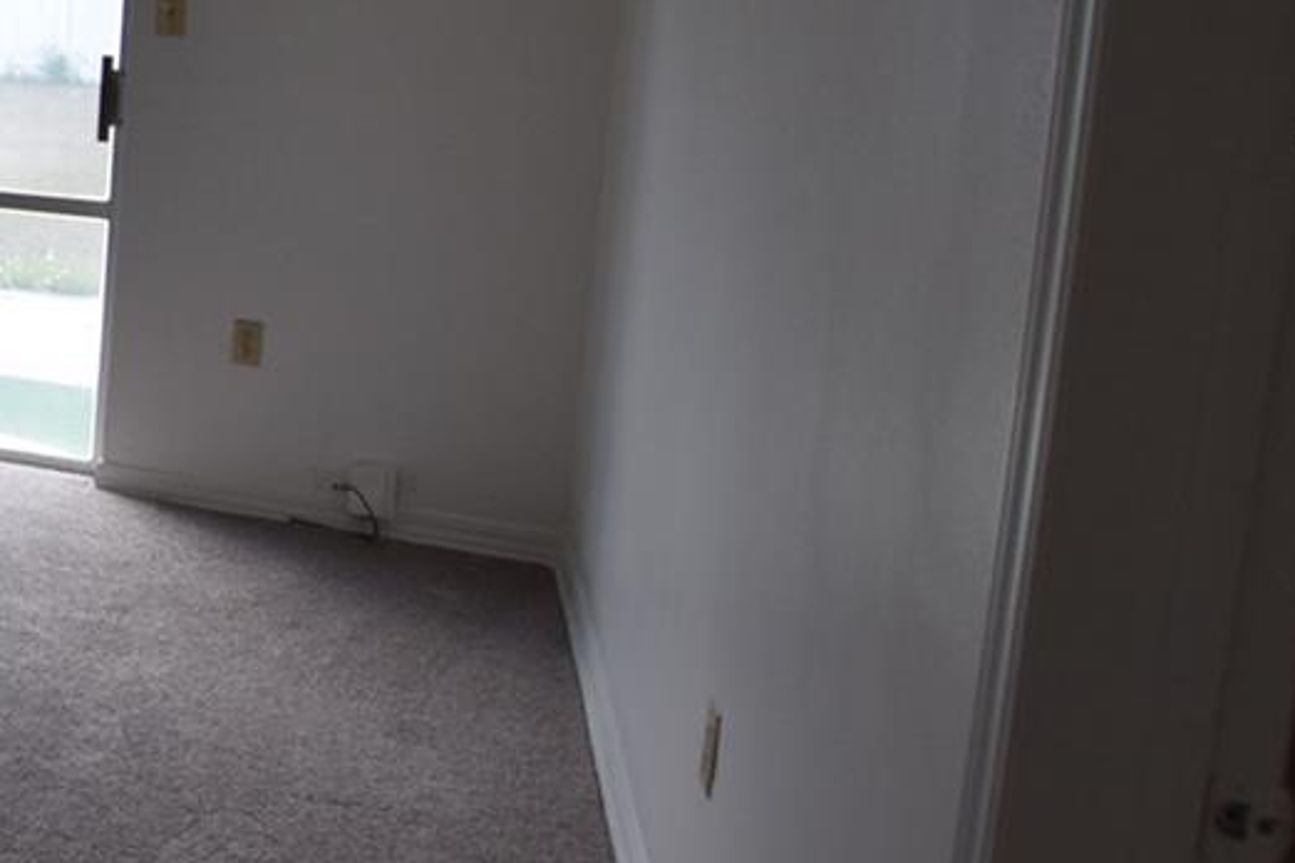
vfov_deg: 28.4
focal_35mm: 46
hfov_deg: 31.2
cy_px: 126
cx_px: -456
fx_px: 1655
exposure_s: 1/100
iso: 400
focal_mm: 10
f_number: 5
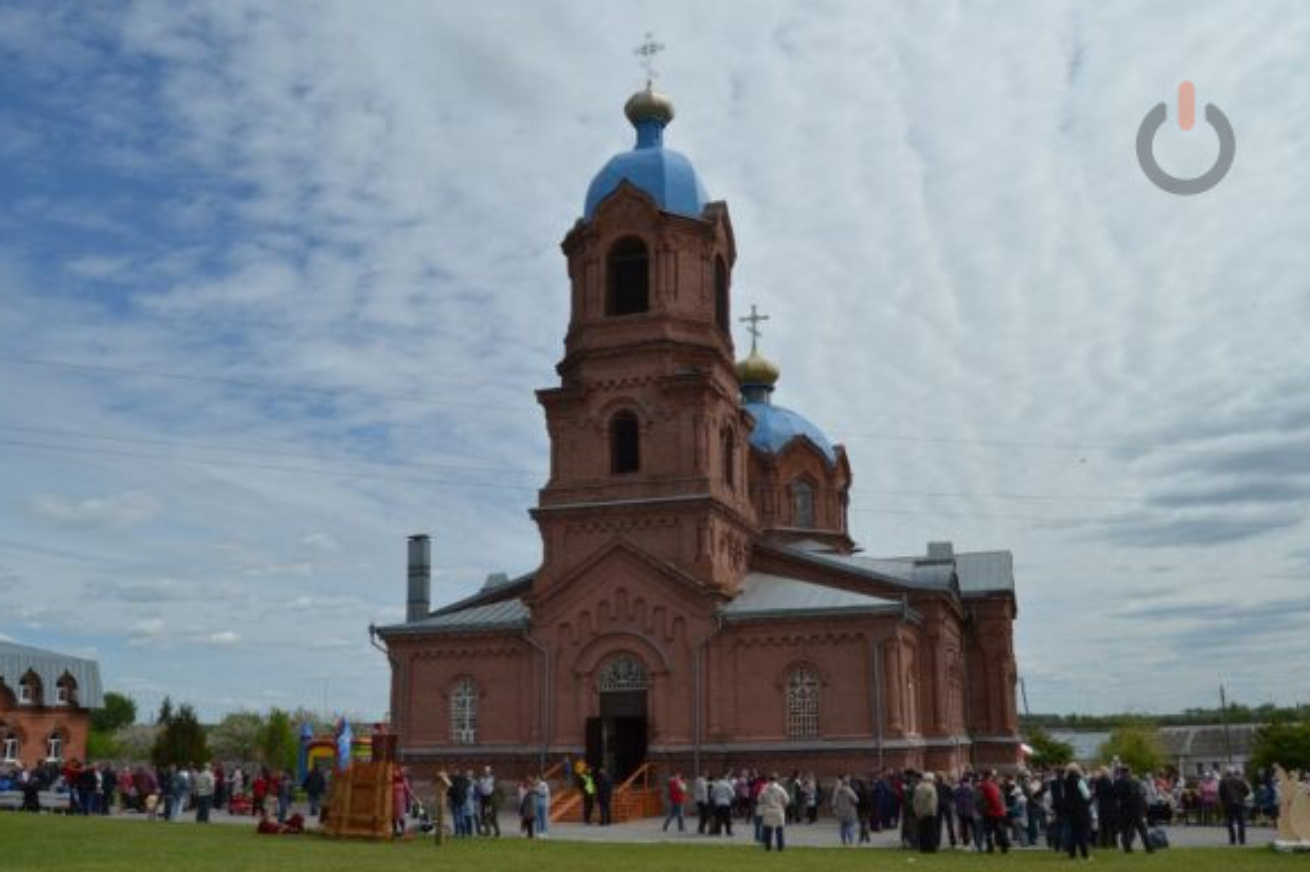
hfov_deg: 60.3
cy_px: 437
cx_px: 665
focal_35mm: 31
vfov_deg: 42.3
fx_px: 1128
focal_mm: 20
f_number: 22
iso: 800
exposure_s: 1/800
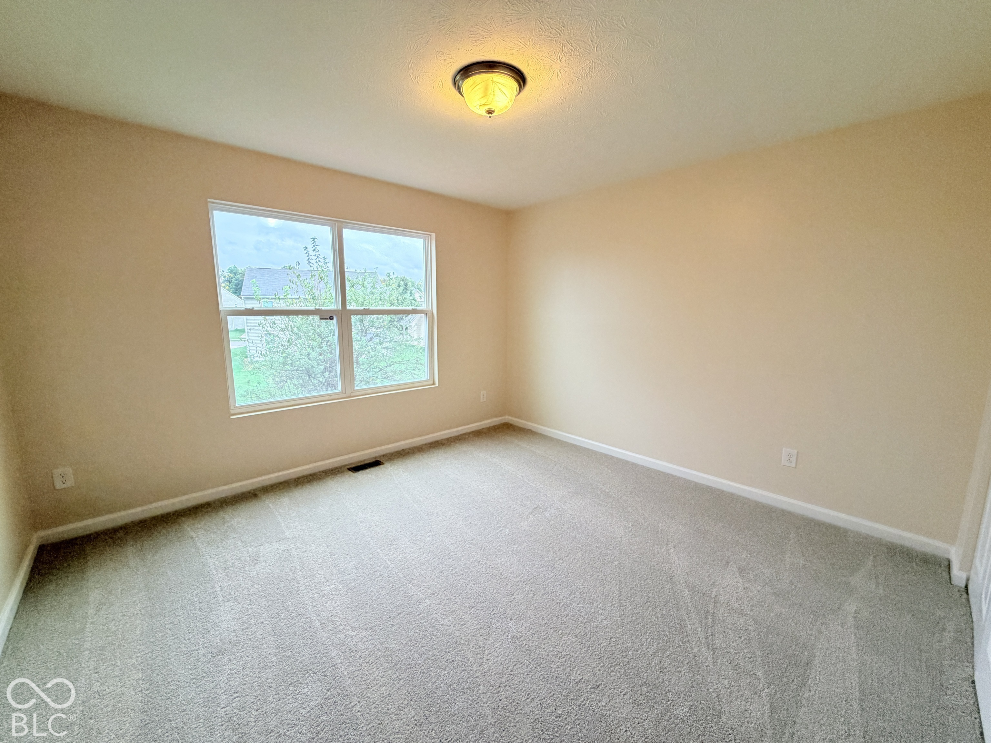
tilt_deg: -9.3
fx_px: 401
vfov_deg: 85.7
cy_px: 372
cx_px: 496
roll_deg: +0.0
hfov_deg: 102.1
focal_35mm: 14
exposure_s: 1/60
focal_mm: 2.22
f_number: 2.2
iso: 200
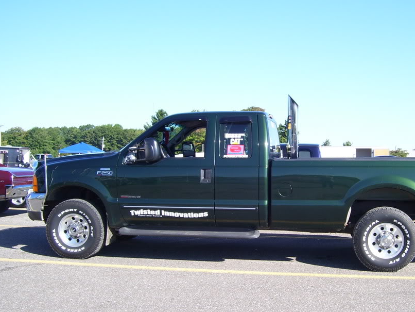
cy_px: 169
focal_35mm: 47
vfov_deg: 30.9
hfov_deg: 40.2
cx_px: 252
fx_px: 564
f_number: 4.8
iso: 80
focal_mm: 6
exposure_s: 1/250
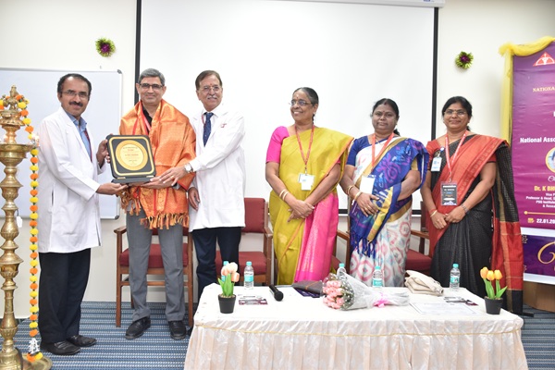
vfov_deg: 43.6
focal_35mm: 30
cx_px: 278
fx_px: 462
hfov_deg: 61.9
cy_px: 185
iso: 1000
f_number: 3.5
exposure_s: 1/125
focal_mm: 20
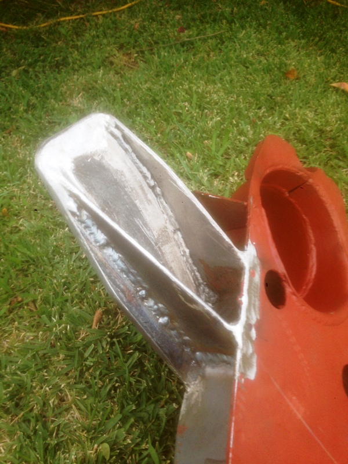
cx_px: 174
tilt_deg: -54.3
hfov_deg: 42.9
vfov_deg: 55.4
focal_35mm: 33
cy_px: 232
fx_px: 442
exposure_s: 1/30
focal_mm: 4.12
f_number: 2.4
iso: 50
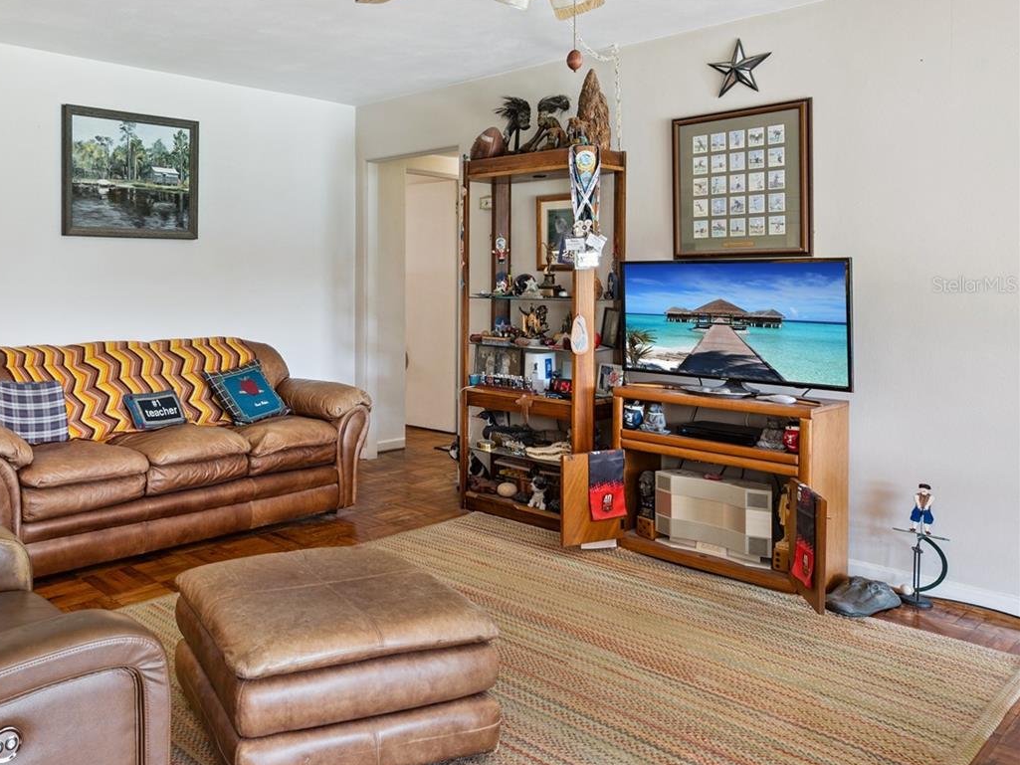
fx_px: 818
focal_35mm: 28
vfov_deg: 49.6
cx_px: 225
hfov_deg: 59.6
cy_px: 285
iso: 200
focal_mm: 18.5
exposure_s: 1/3.33
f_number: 9
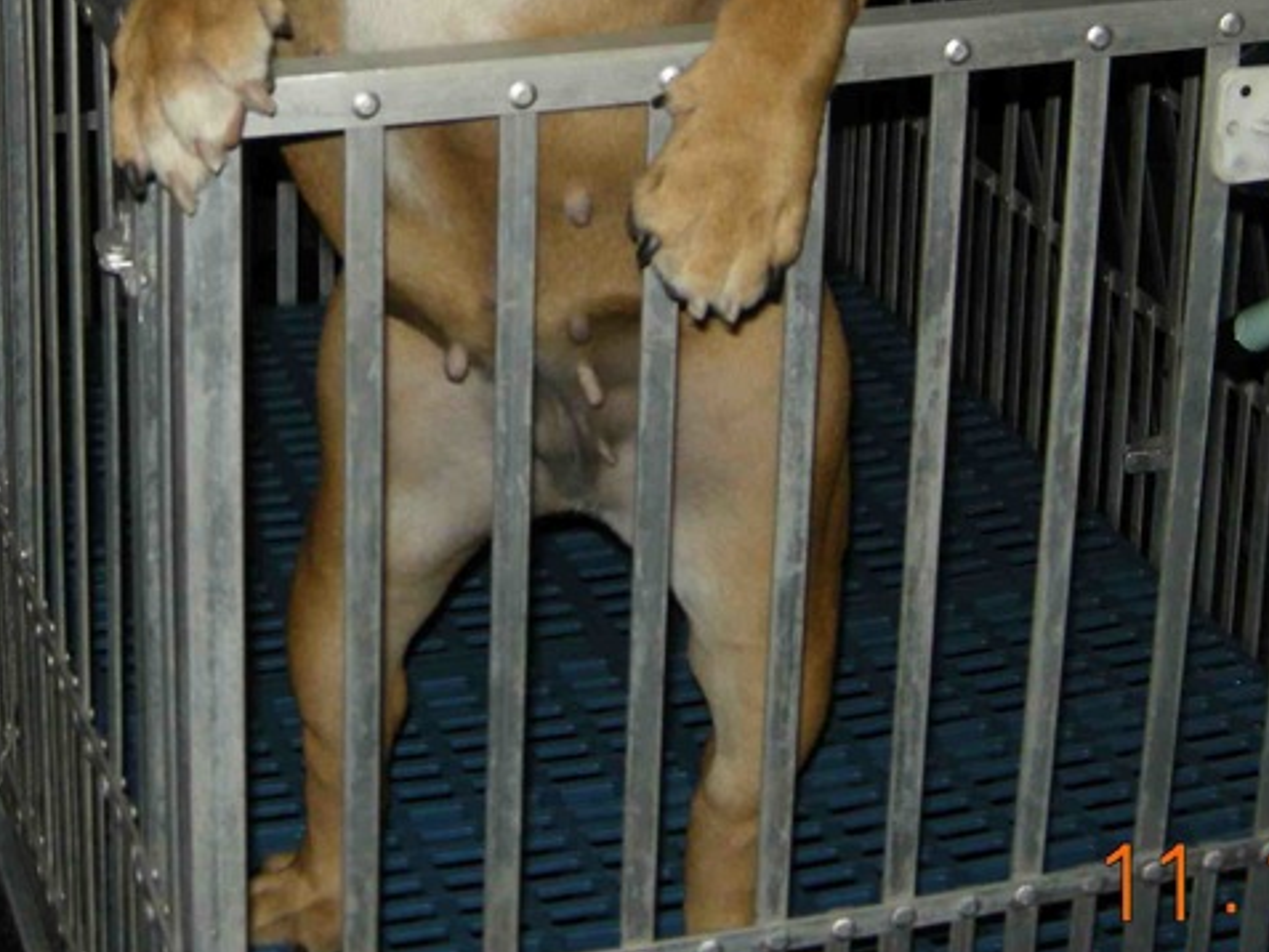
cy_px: -64
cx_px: 513
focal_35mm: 88
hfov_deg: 22.2
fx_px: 3227
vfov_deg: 16.3
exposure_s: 1/60
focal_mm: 7.5
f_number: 2.7
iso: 64
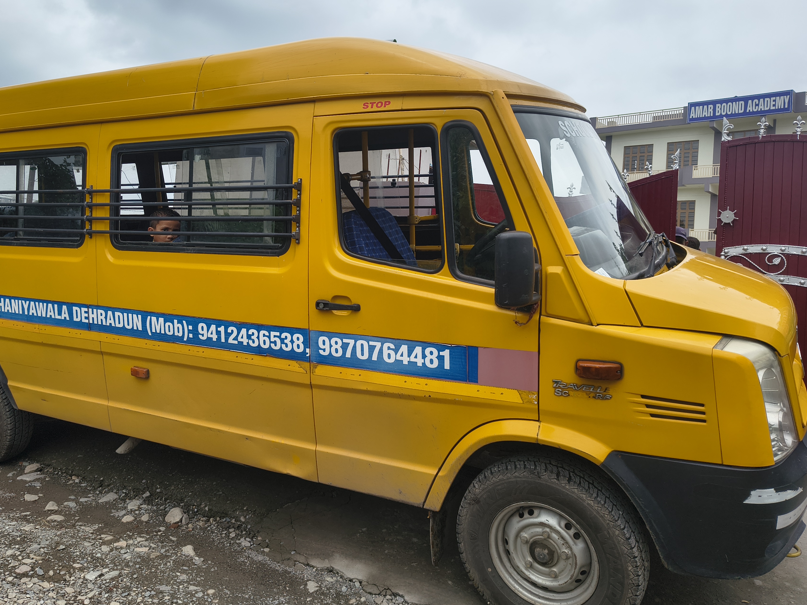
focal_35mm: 29
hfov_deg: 61.2
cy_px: 251
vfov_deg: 48.0
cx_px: 329
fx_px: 676
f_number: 1.8
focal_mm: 5.56
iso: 101
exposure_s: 1/2332
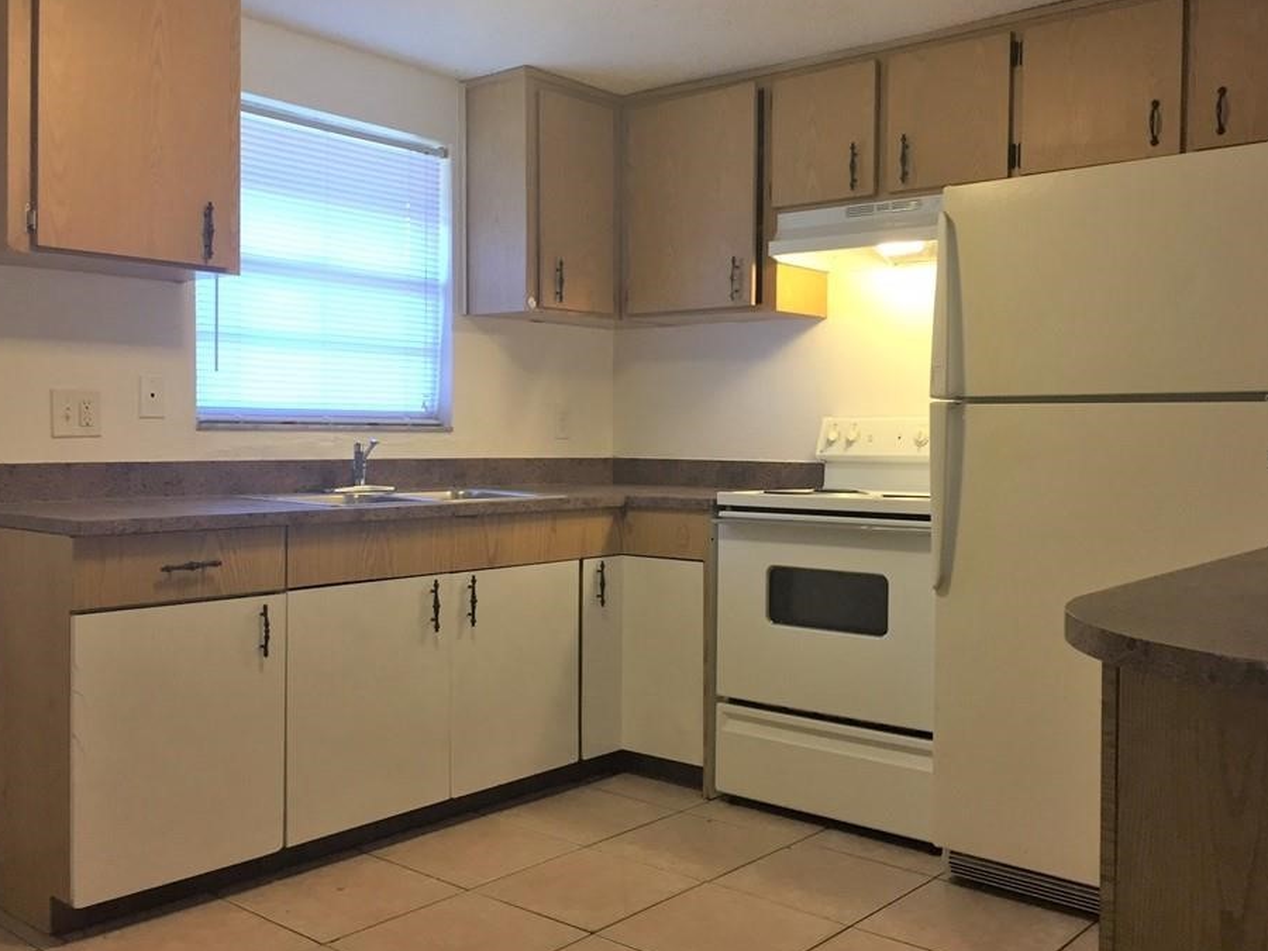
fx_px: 1209
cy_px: 459
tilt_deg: -0.9
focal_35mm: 33
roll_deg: -1.3
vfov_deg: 42.9
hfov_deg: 55.3
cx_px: 680
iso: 80
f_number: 2.2
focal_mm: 4.15
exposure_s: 1/30
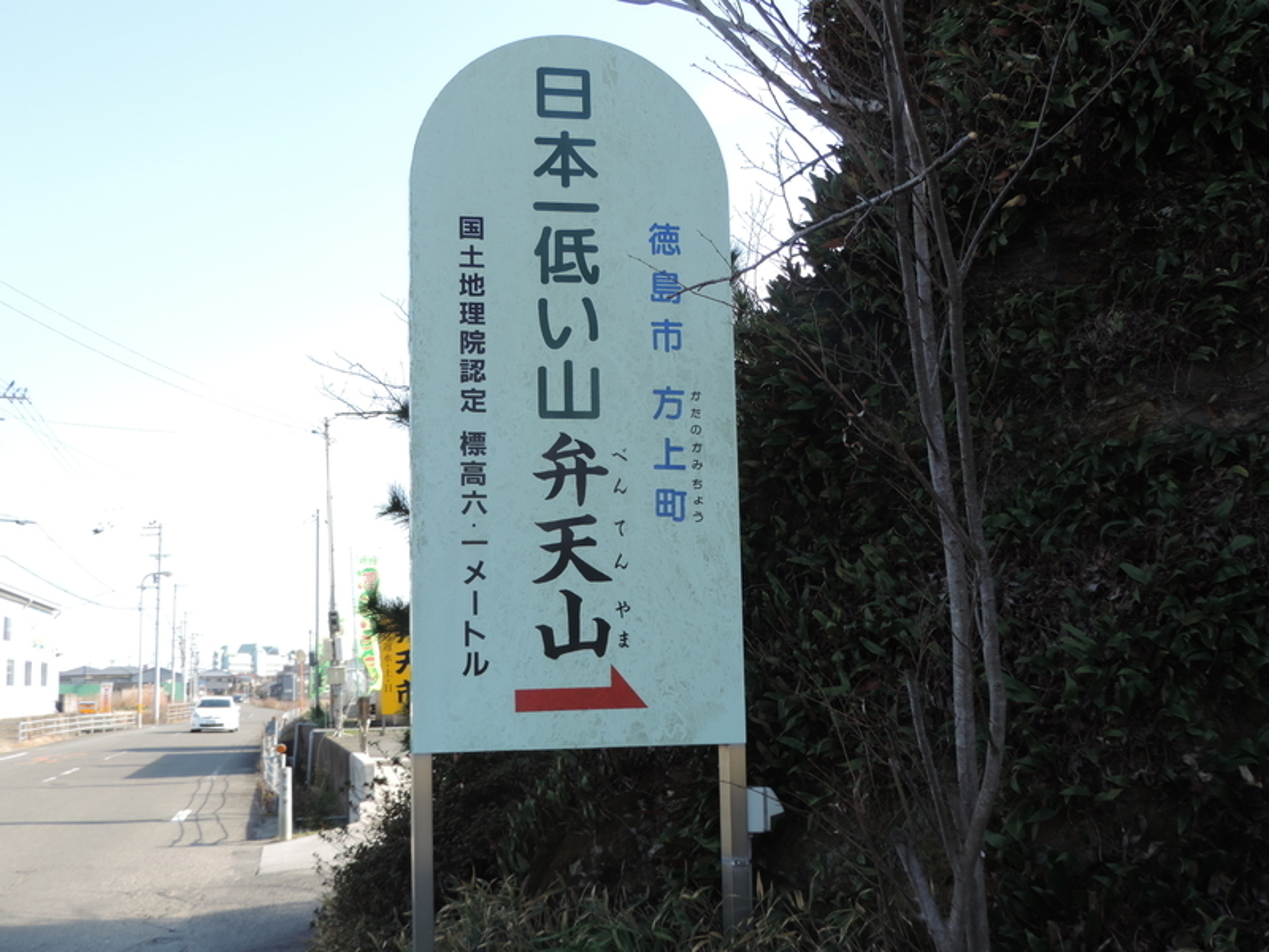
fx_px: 1466
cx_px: 634
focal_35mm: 40
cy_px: 476
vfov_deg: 36.0
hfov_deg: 46.8
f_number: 3.3
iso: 80
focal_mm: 7.1
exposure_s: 1/250
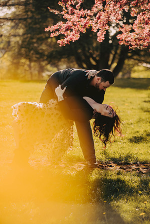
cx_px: 75
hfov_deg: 13.0
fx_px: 656
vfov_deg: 19.5
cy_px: 112
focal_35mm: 105
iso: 400
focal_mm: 105
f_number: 2.8
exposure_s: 1/1250
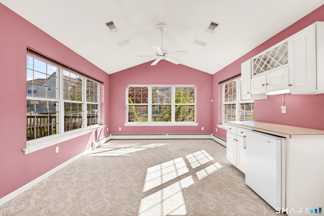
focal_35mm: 16
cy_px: 108
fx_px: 139
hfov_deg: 98.5
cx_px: 162
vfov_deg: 75.5
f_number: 8
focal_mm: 15.5
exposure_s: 1/320
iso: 250
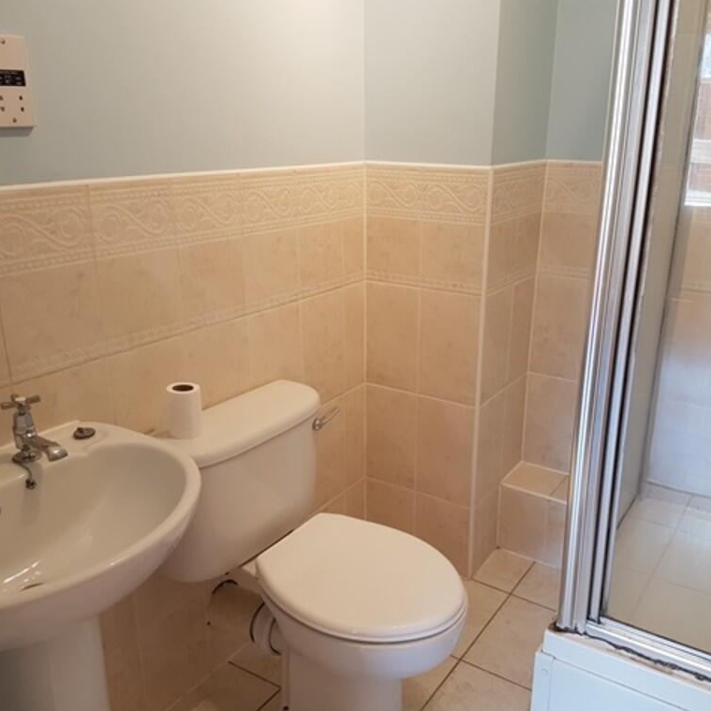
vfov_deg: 52.5
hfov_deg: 52.4
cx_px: 392
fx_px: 720
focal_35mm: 31
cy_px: 356
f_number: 1.7
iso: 64
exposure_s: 1/50
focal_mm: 4.2
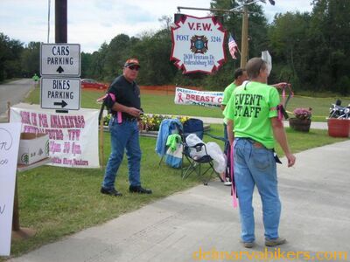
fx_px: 475
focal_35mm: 47
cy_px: 131
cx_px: 175
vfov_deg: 30.9
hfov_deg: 40.4
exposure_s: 1/90.7
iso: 50
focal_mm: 7.8
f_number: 6.9
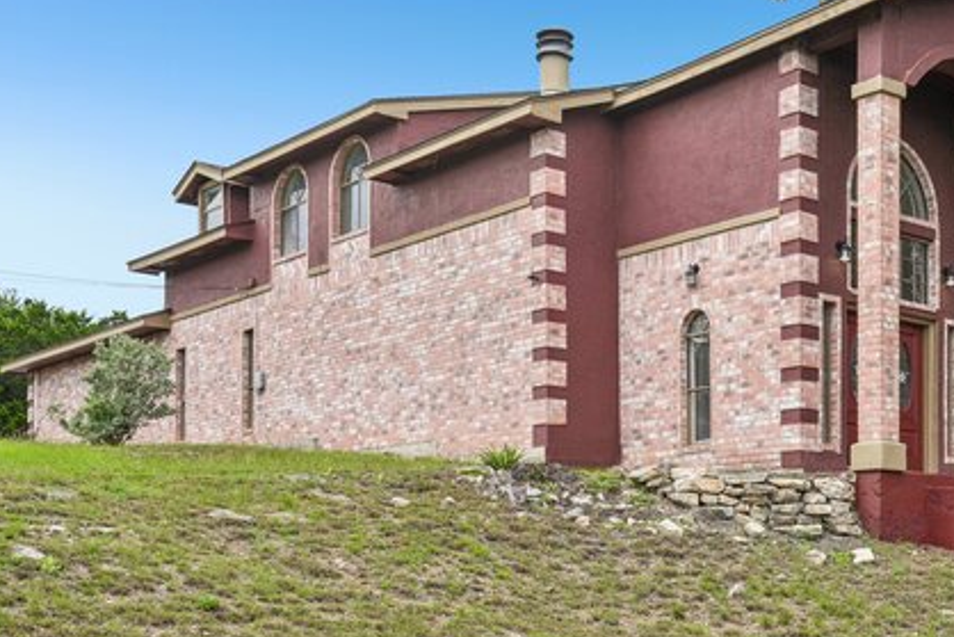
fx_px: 1378
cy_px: 309
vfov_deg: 26.0
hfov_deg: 37.5
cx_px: 673
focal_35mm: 52
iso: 200
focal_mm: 34
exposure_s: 1/200
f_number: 8
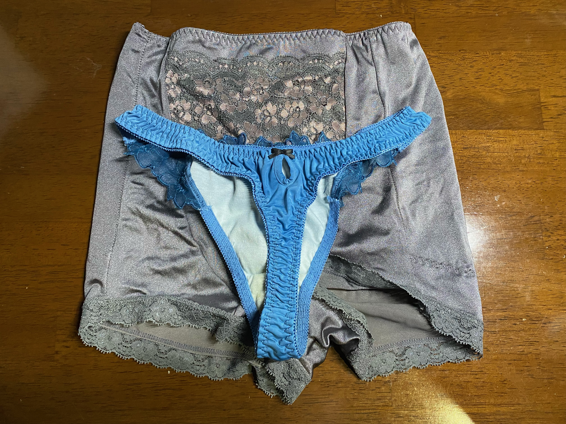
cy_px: 212
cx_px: 283
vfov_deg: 53.1
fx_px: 425
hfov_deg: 67.3
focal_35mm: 26
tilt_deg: -79.7
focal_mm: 4.25
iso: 500
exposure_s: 1/57
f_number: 1.8
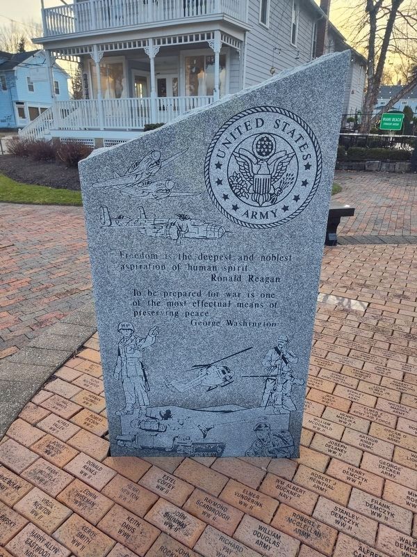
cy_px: 278
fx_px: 369
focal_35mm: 23
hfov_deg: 58.9
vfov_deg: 73.9
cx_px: 208
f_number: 1.8
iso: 137
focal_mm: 5.56
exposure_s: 1/200
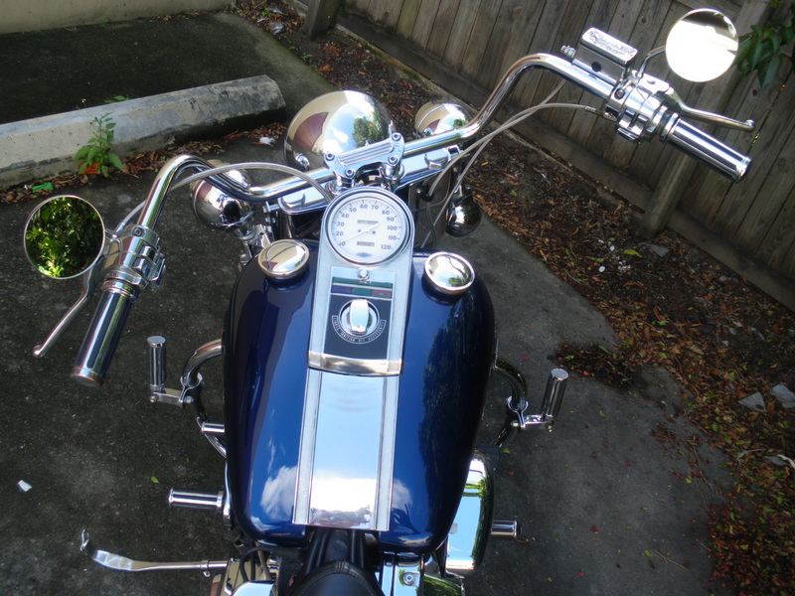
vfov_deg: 39.7
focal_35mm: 36
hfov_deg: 51.4
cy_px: 298
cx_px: 398
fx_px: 827
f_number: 3.5
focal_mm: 6.3
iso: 64
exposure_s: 1/100
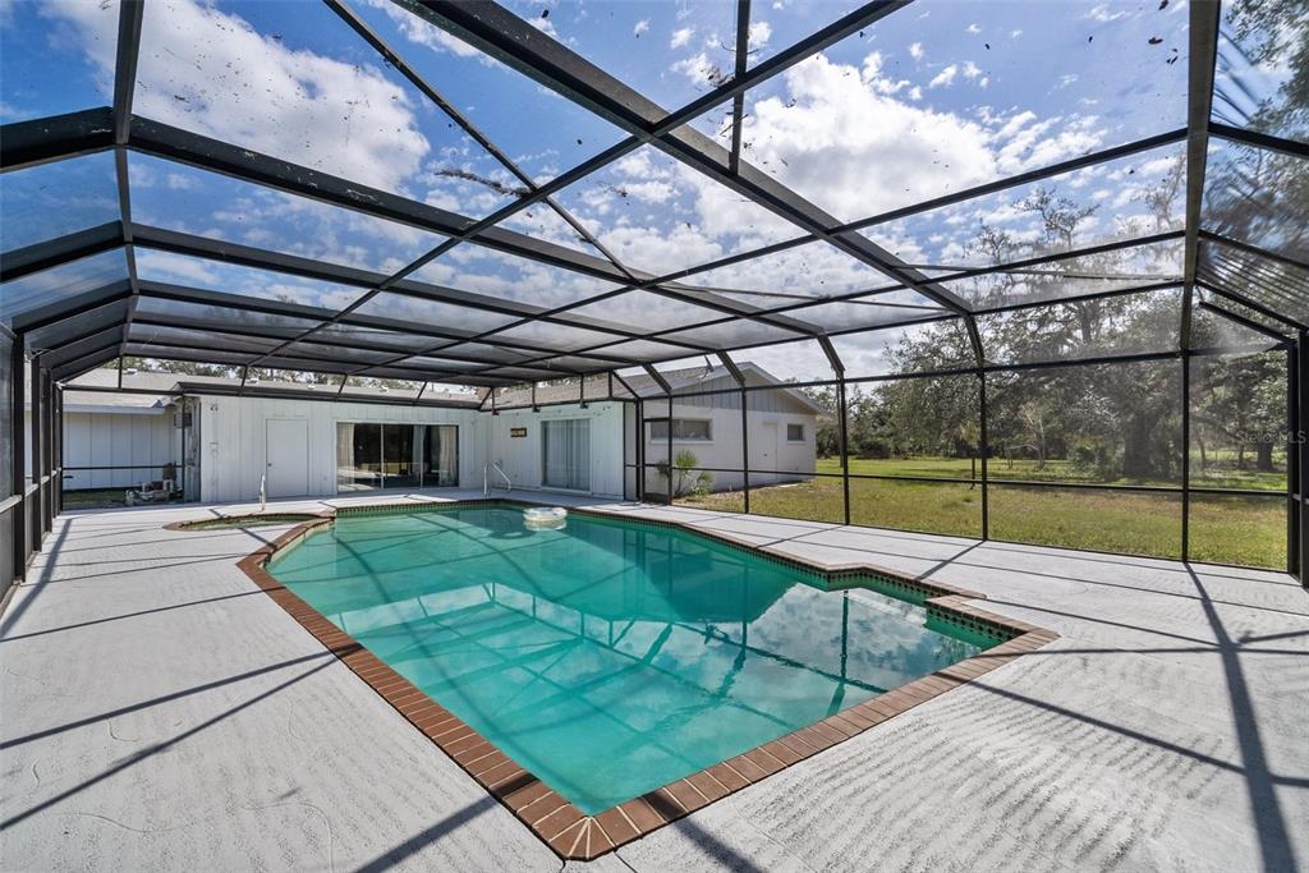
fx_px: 509
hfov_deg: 104.2
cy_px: 436
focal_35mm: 14
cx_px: 654
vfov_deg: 81.2
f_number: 9
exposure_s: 1/640
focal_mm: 14
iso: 320
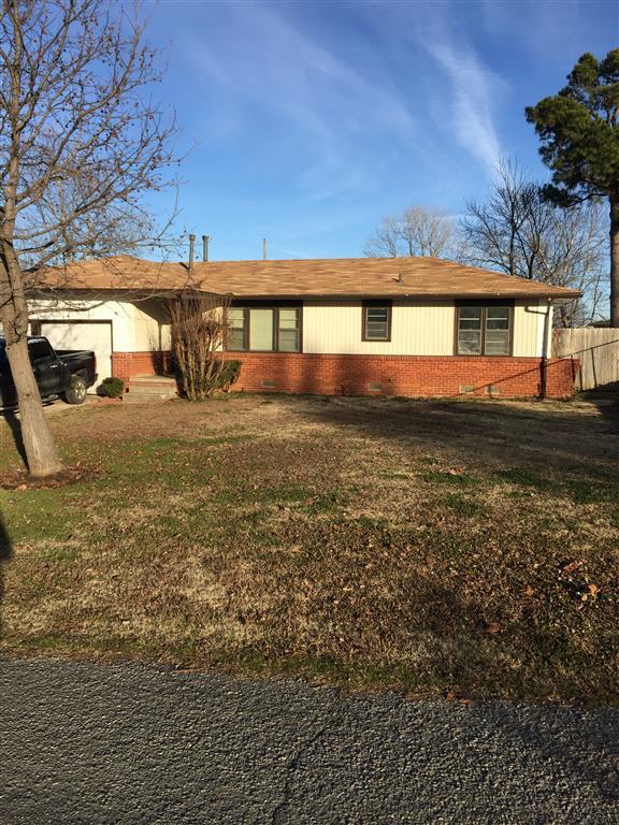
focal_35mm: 29
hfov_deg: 48.2
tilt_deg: -3.6
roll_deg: +0.4
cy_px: 412
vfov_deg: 61.7
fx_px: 691
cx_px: 310
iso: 32
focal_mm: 4.15
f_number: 2.2
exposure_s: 1/1522
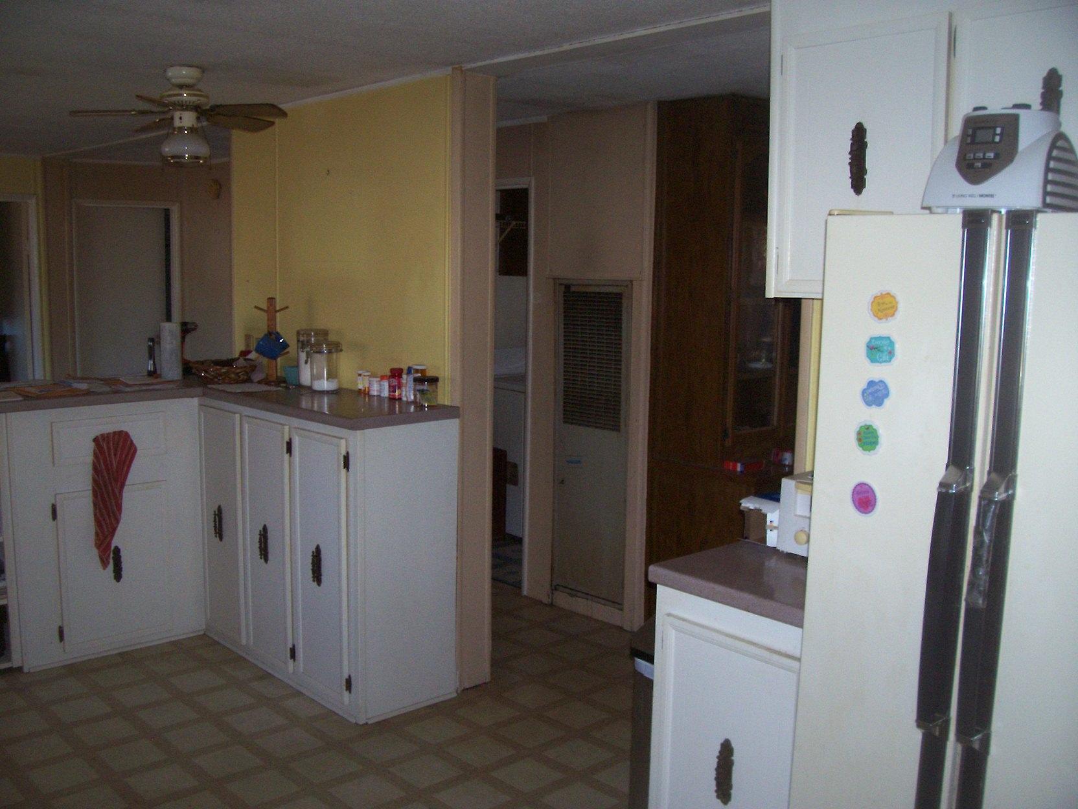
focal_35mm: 34
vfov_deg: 41.8
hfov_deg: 54.0
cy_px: 404
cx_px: 539
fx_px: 1059
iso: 140
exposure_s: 1/112
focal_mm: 5.6
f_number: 2.7
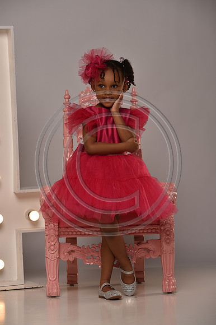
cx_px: 108
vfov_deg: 16.8
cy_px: 162
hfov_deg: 11.2
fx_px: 1099
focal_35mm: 122
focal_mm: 122
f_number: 5.6
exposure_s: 1/160
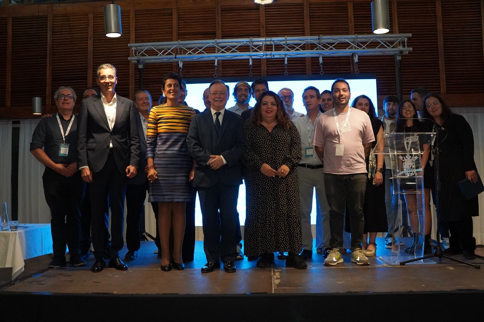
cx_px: 242
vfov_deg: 42.3
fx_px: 417
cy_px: 161
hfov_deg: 60.3
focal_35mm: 31
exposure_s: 1/160
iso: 6400
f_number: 4
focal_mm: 21
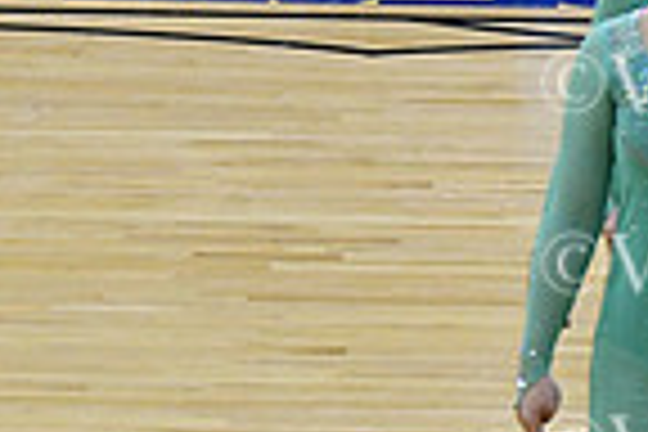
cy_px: 173
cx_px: 1192
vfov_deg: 2.4
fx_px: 10259
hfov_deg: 3.6
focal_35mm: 570
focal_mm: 95
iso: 5000
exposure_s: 1/500
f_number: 4
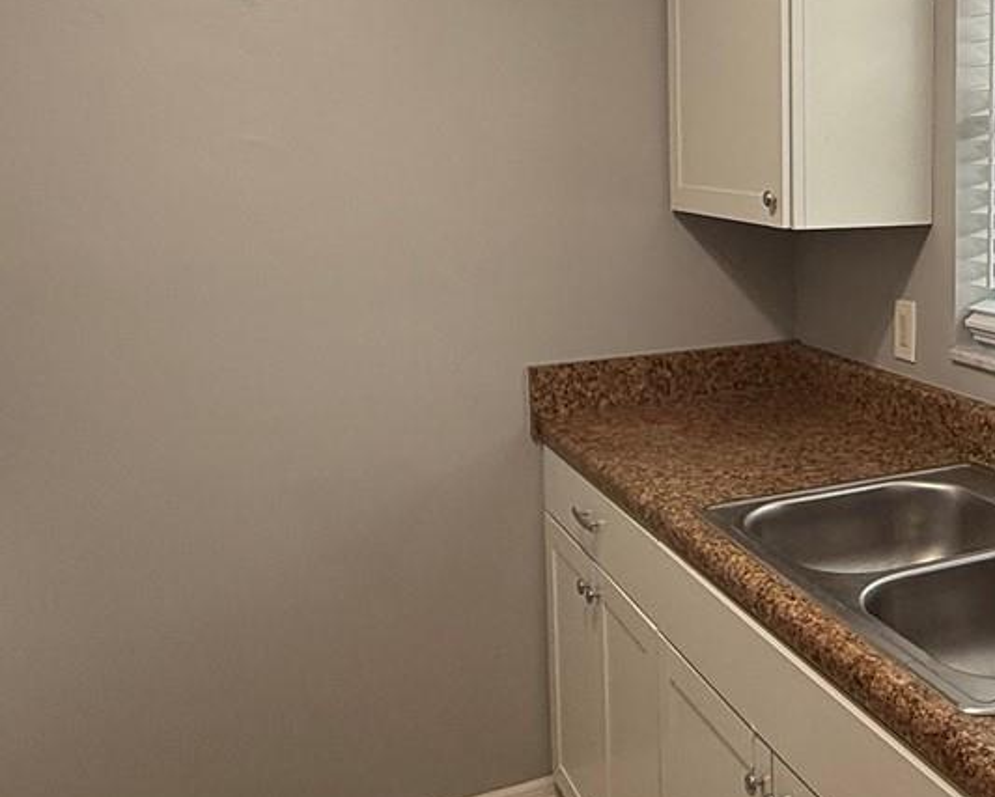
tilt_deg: -6.9
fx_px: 1208
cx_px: 911
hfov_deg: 41.0
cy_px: 271
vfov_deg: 36.2
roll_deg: -0.5
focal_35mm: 41
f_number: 2.2
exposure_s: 1/120
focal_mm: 2.22
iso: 50
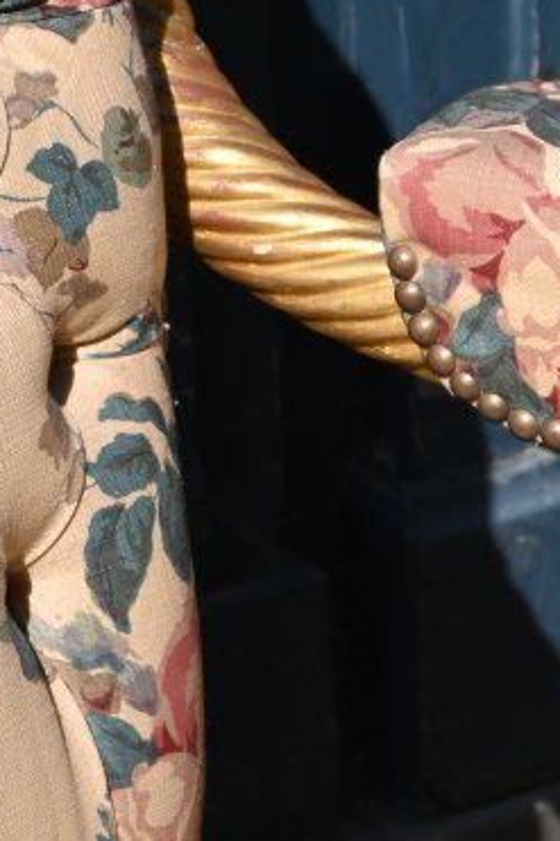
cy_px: 655
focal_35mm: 277
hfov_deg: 4.9
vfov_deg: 7.4
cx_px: -211
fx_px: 6460
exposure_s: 1/400
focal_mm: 57
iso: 100
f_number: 7.1
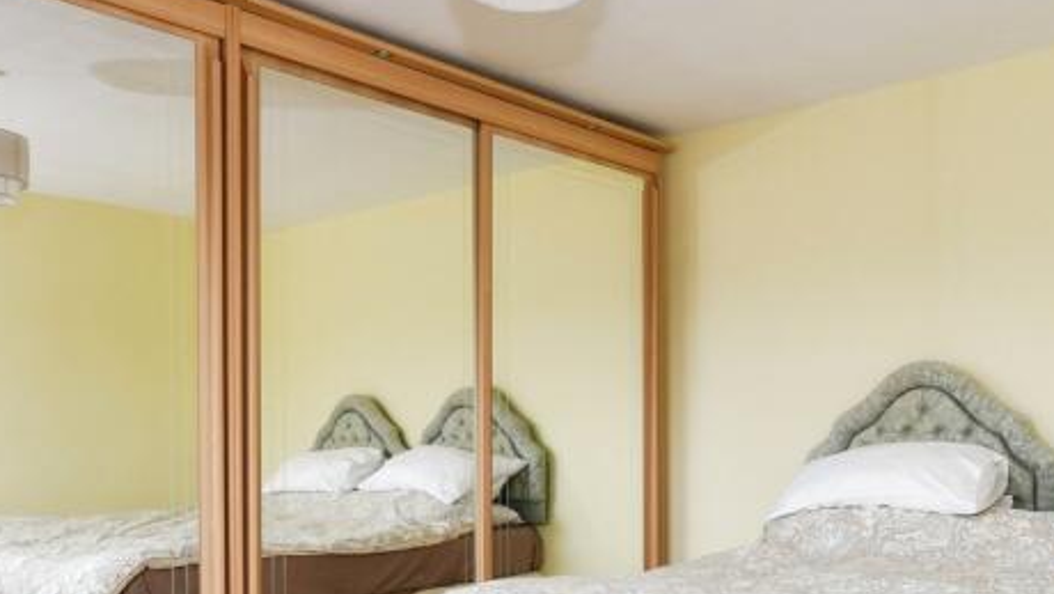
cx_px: 609
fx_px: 978
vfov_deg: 33.0
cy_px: 460
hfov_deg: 56.4
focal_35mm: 35
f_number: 8
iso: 400
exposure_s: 1/60
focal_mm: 10
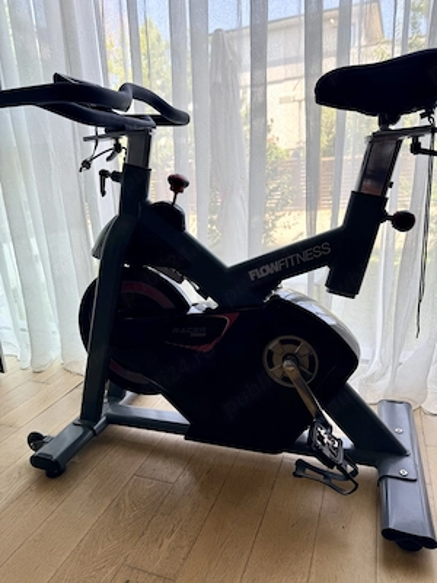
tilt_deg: -14.9
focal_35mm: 24
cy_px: 292
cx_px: 218
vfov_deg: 71.6
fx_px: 404
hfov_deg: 56.8
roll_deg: +3.8
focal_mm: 6.76
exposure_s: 1/191
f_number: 1.78
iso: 64
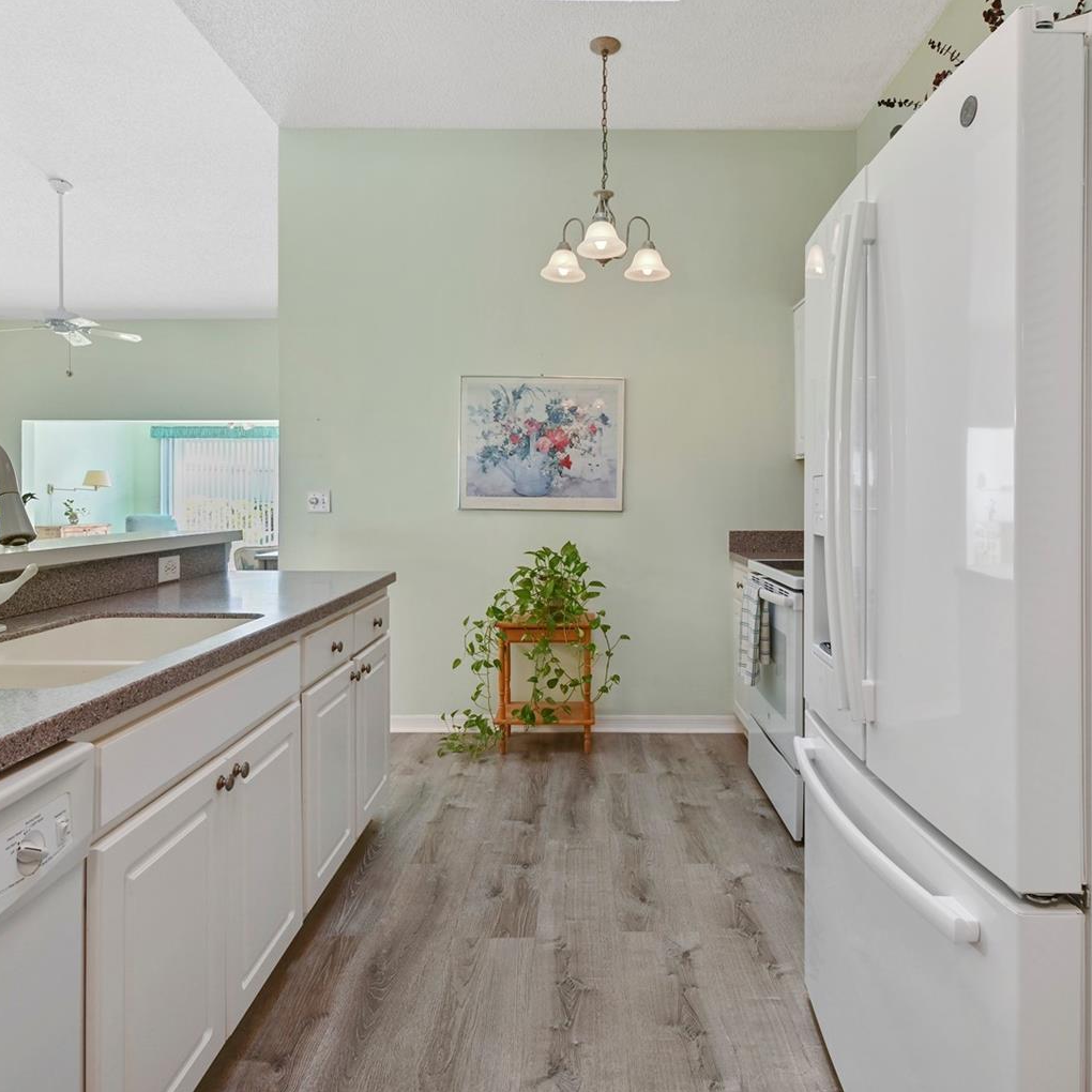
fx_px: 714
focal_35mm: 20
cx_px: 588
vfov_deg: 74.8
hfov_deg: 74.7
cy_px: 551
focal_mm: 10
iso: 100
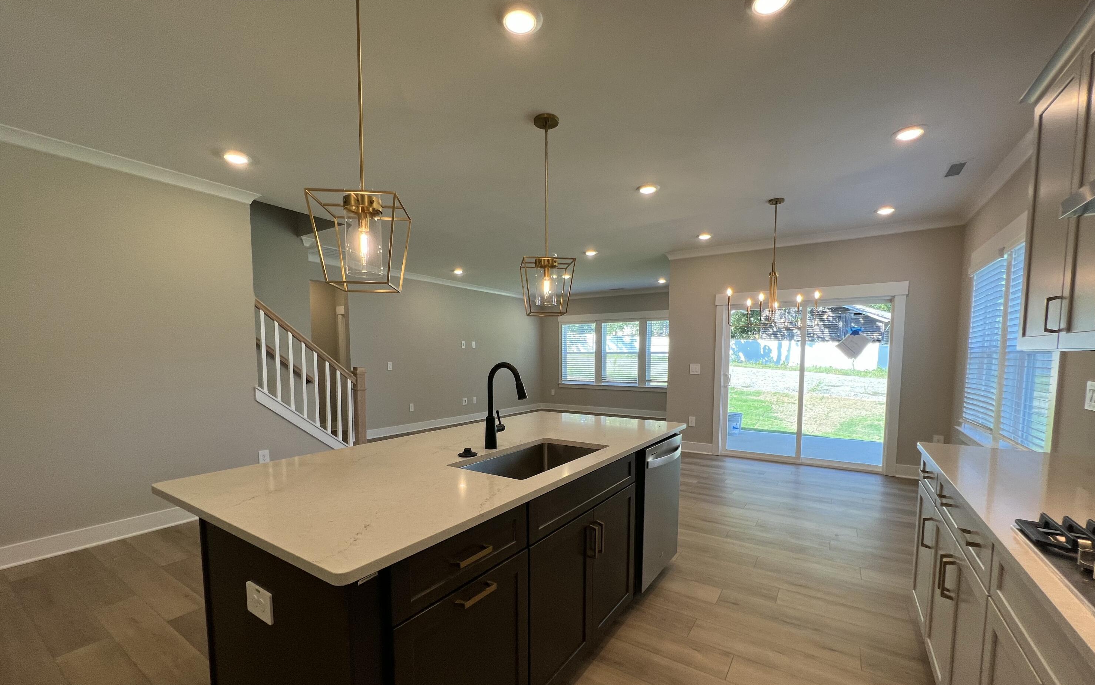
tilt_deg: -5.3
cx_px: 550
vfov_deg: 78.1
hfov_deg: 105.3
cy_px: 394
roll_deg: -0.2
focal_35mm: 14
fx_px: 418
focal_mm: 1.57
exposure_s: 1/120
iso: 100
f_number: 1.8
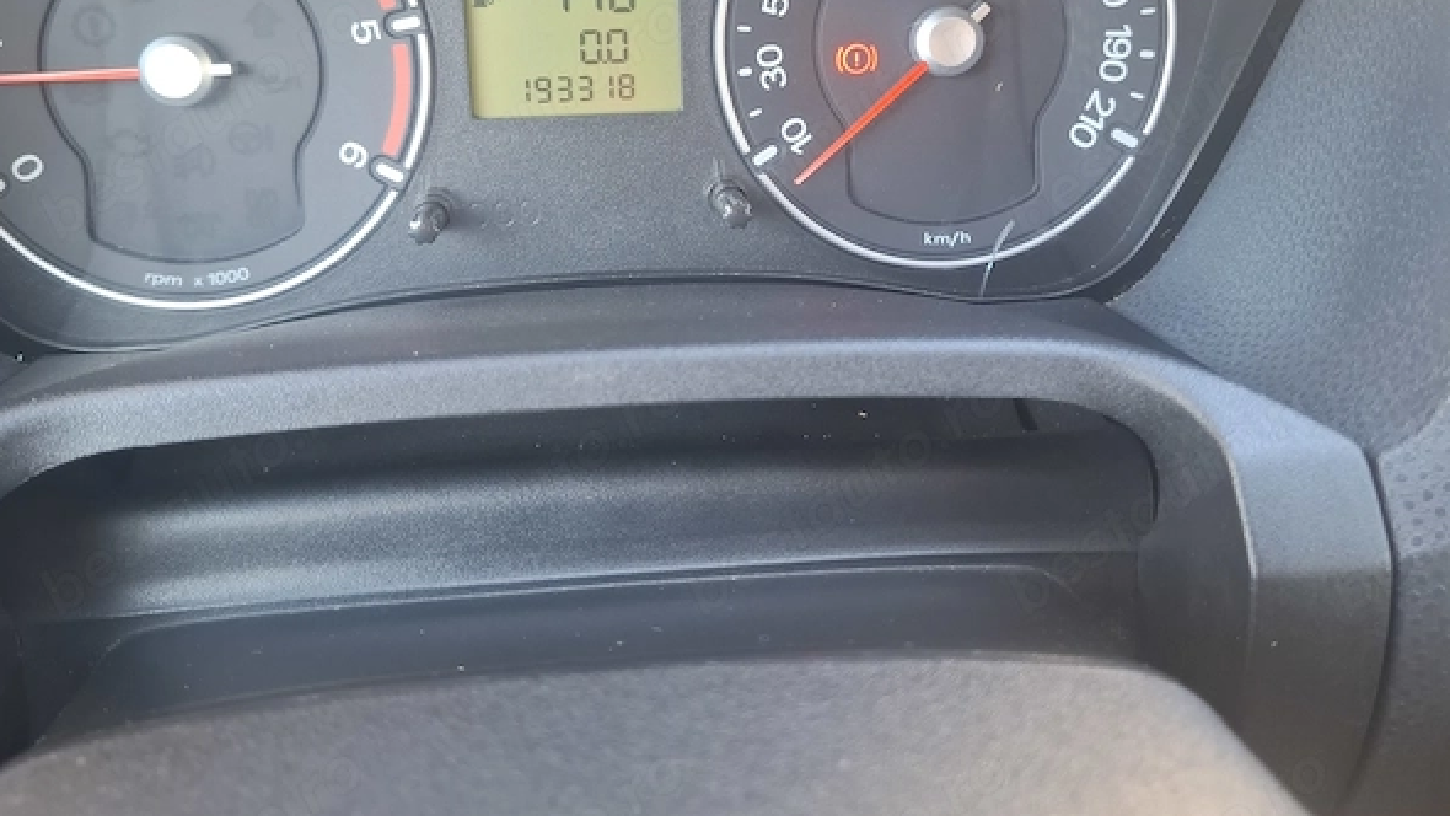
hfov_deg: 58.0
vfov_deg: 34.0
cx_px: 715
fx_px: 1307
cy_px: 204
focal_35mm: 34
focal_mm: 5.54
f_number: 1.8
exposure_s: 1/50
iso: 200
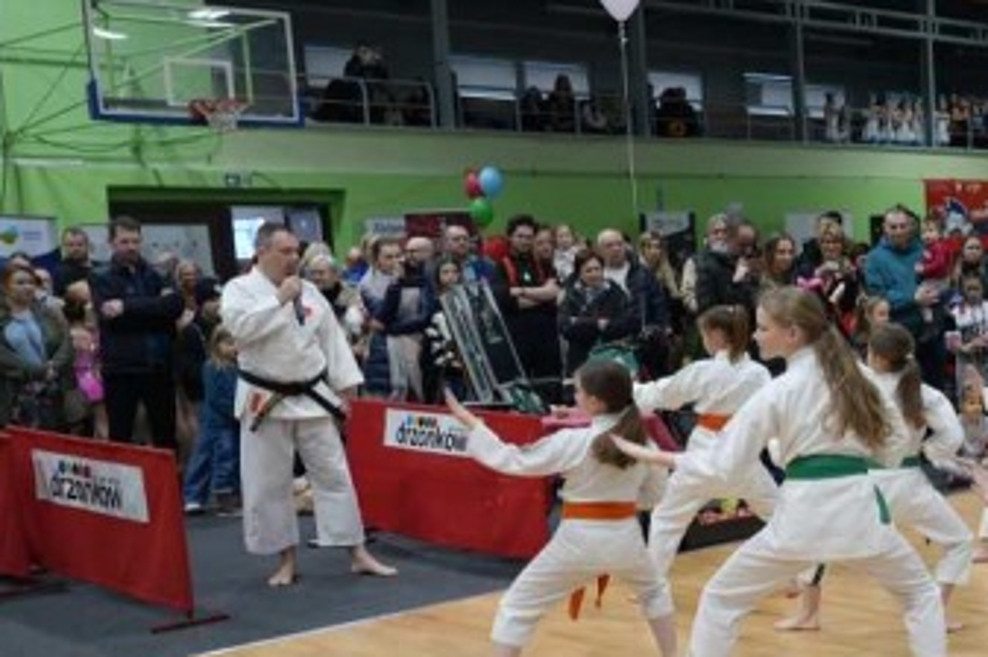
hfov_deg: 31.0
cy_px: 468
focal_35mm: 57
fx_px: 1563
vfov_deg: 23.6
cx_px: 1102
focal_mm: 24
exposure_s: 1/160
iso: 1000
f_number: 4
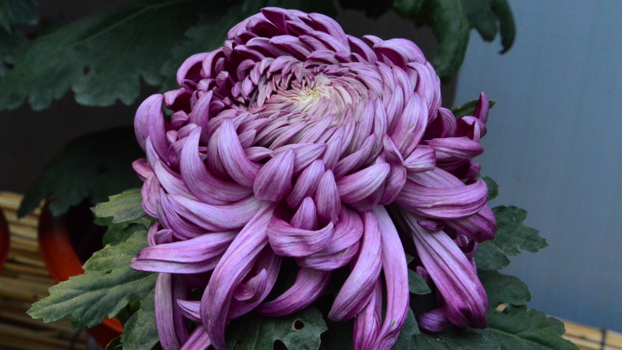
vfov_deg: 9.6
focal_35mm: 126
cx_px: 311
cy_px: 194
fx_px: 2078
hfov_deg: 17.0
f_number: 22
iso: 3600
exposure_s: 1/250
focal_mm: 80
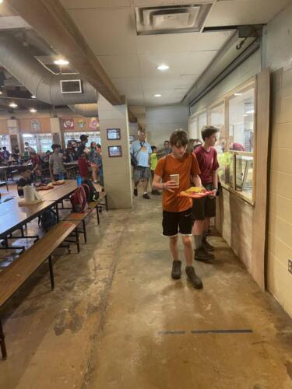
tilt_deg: -9.3
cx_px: 146
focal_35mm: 26
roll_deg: +3.8
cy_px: 194
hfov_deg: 53.1
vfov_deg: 67.3
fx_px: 292
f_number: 1.6
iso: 400
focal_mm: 4.2
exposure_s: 1/60
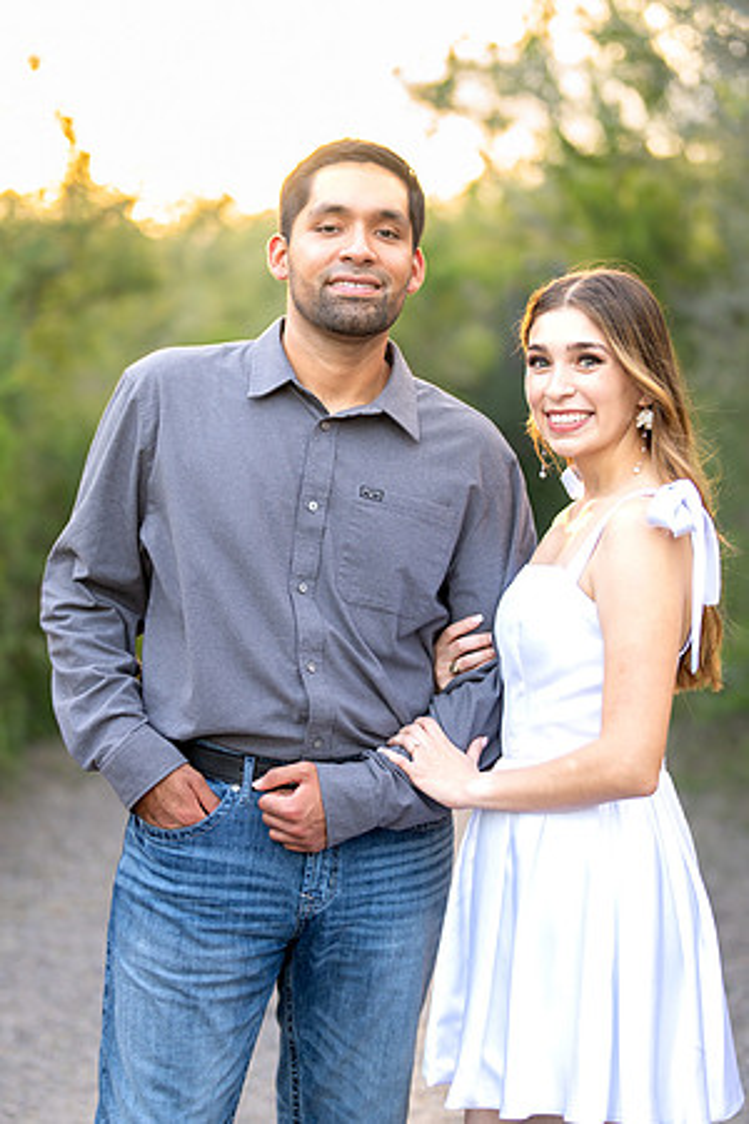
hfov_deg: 18.2
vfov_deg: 27.0
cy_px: 562
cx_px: 374
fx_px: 2340
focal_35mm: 75
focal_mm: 50
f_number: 1.2
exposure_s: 1/320
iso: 200
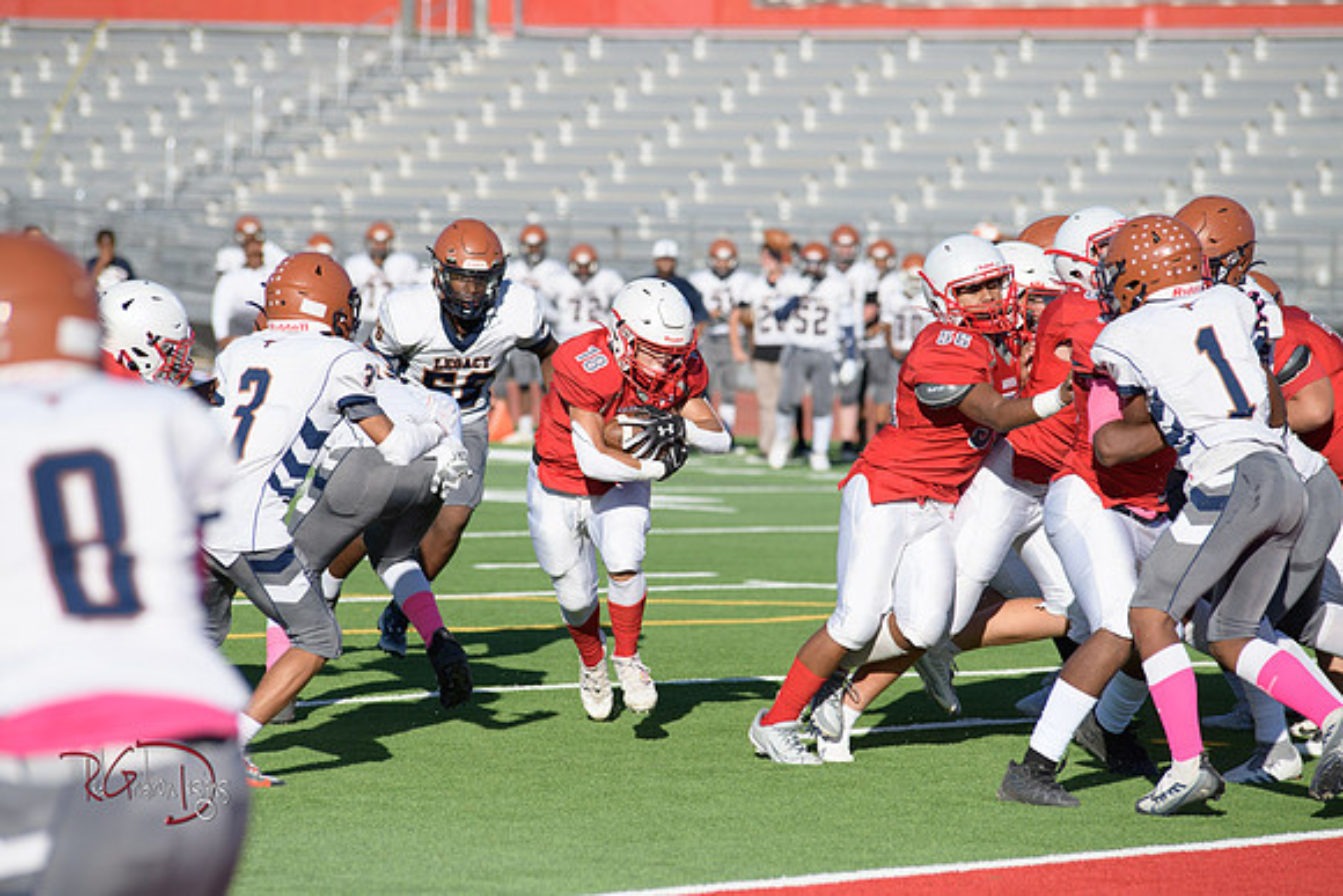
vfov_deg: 7.2
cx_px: 672
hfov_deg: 10.8
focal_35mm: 190
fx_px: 7089
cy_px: 448
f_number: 5
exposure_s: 1/5000
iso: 500
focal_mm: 190
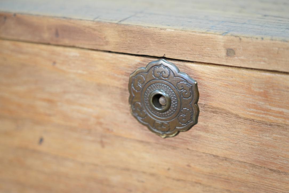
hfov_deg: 19.5
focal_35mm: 105
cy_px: 96
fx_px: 843
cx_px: 144
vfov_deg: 13.0
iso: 4000
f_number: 4
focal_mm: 105
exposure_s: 1/125
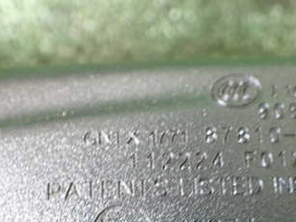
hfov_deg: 32.8
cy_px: 184
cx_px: 204
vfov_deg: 24.8
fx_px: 496
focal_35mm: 58
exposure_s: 1/40
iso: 800
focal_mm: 5.4
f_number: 2.3
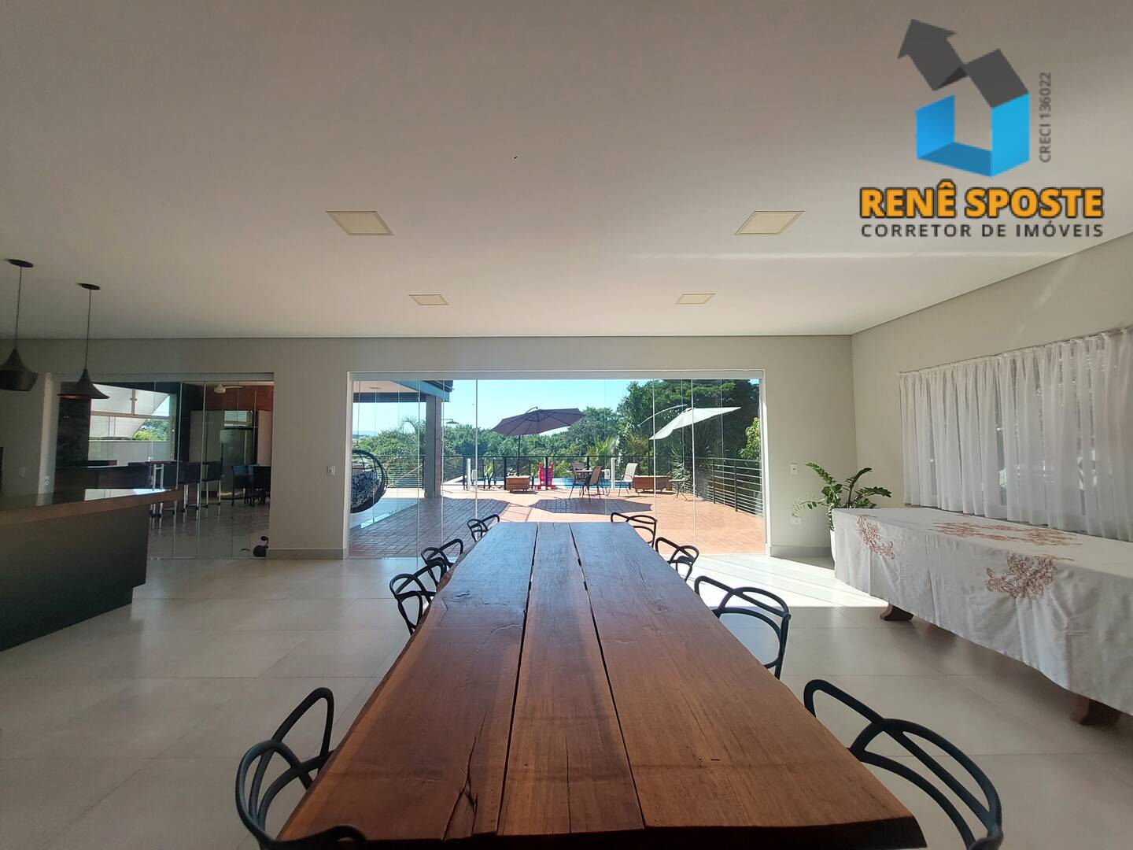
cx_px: 566
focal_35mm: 13
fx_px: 425
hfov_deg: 106.2
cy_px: 425
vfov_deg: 89.9
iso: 40
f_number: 2.2
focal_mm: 1.74
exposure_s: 1/612
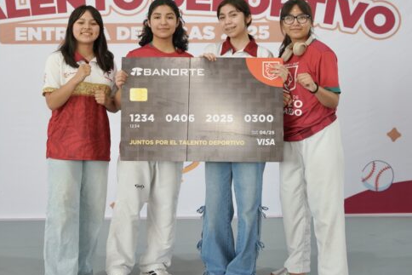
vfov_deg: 21.6
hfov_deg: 32.0
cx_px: 180
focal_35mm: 63
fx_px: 717
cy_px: 84
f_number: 2.8
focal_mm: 40.4
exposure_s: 1/200
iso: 500
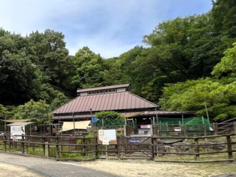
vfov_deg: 46.3
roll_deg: +0.1
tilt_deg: +6.1
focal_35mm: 30
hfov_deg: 48.8
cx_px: -2
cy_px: 113
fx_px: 205
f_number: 1.8
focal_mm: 1.57
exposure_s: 1/1357
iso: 32
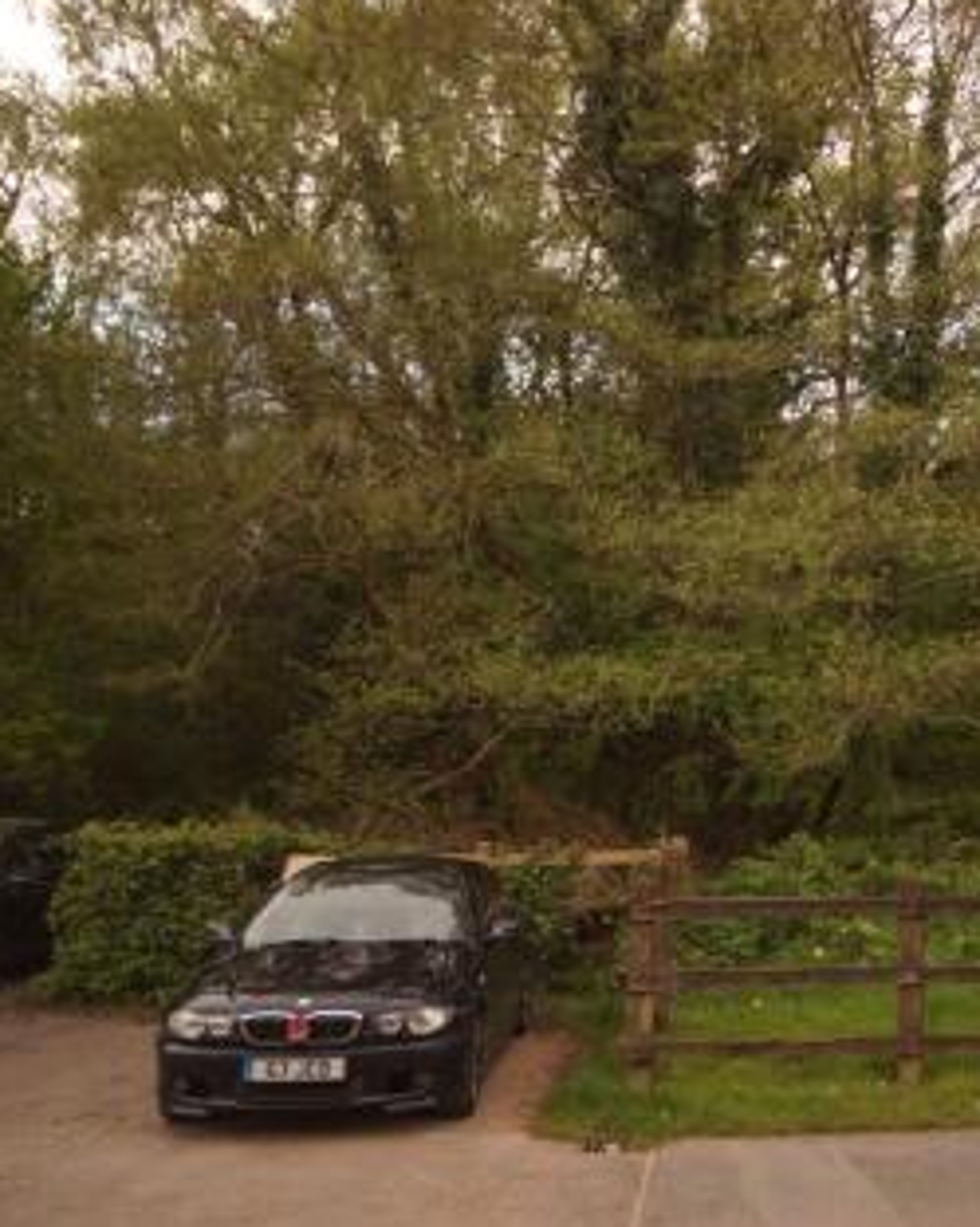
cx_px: 858
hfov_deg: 33.3
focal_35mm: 43
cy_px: 608
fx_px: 1561
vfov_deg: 42.9
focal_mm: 20
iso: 125
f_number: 5.6
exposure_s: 1/60
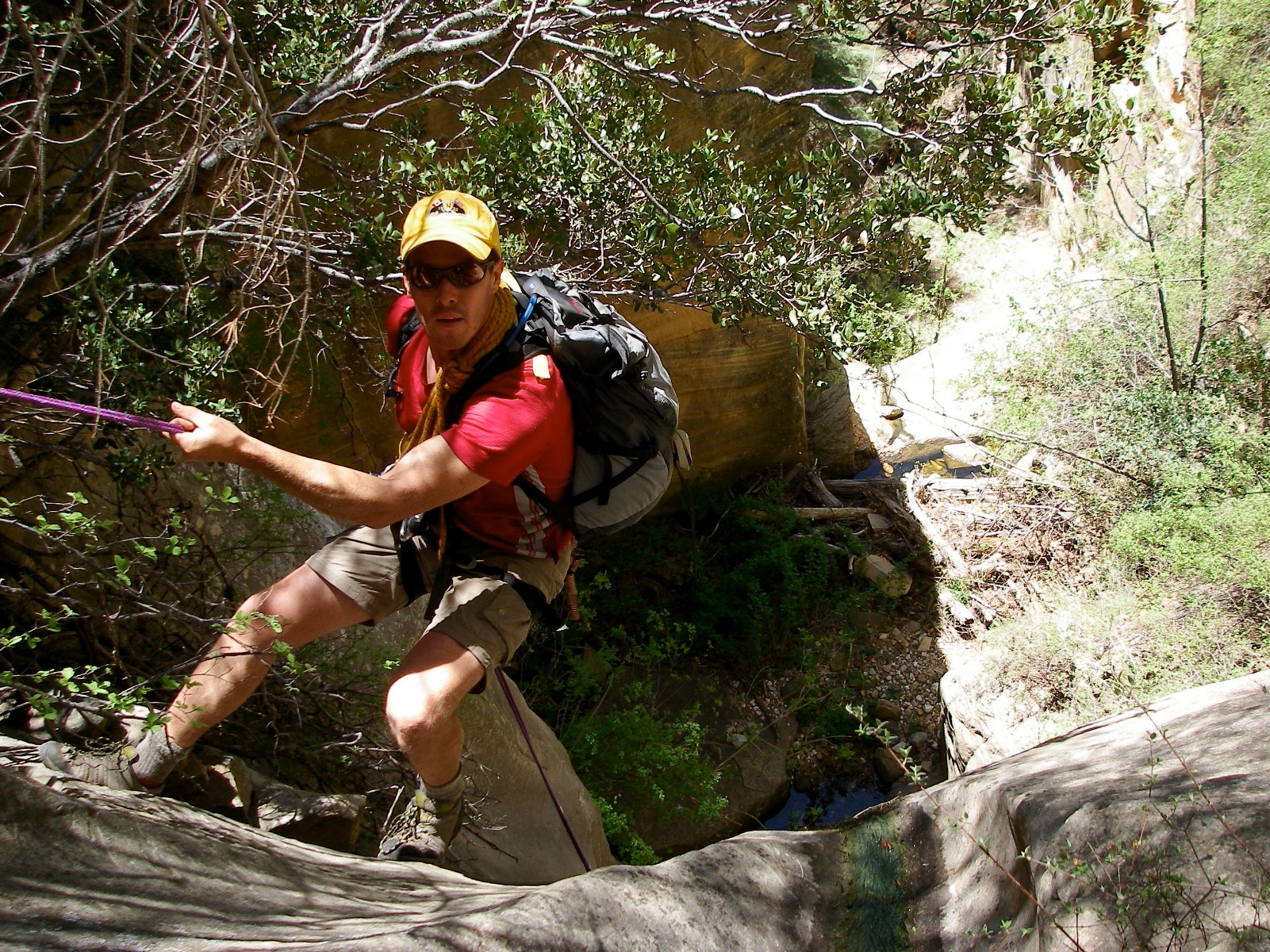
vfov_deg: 37.7
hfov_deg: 49.0
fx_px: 1394
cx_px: 635
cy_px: 476
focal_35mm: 38
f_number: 3.3
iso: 64
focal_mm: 6.3
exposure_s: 1/160
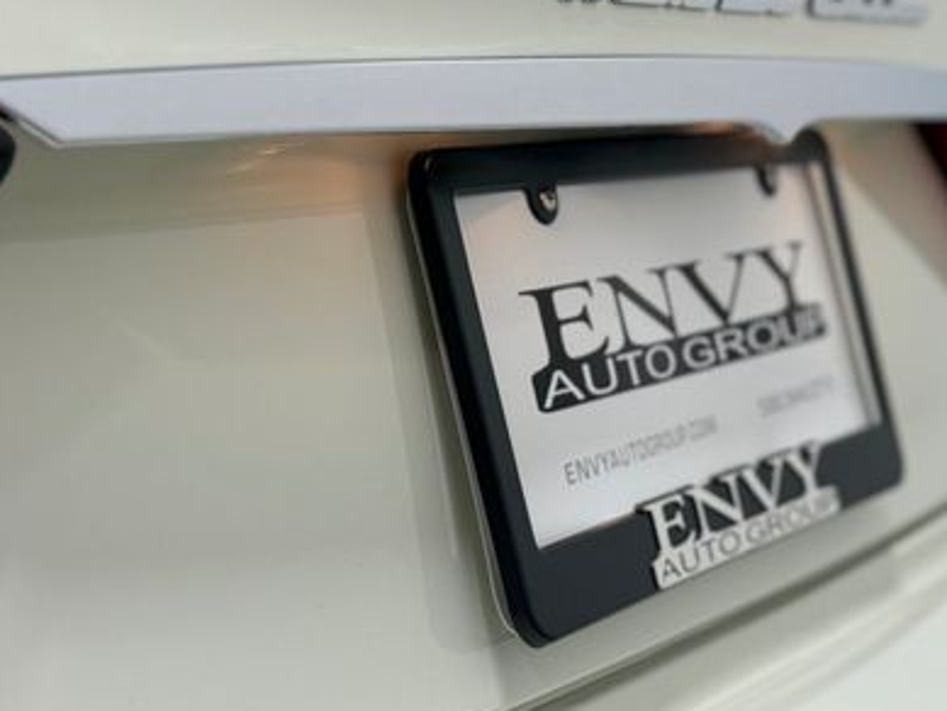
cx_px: 655
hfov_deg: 24.5
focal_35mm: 79
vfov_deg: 18.6
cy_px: 180
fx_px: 2162
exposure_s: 1/415
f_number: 1.78
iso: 80
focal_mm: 6.76
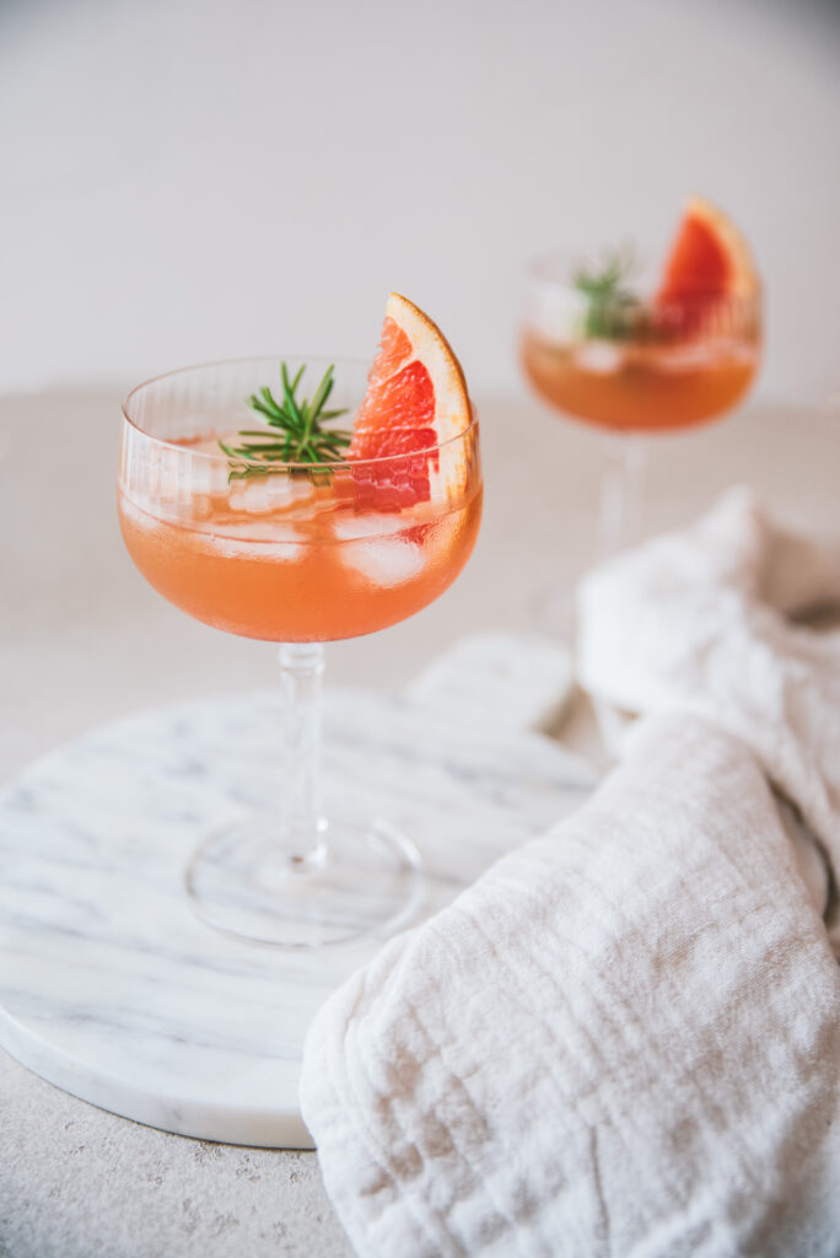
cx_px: 420
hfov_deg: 27.0
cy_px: 629
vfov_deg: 39.6
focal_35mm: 50
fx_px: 1748
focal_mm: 50
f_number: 2.8
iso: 250
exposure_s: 1/320
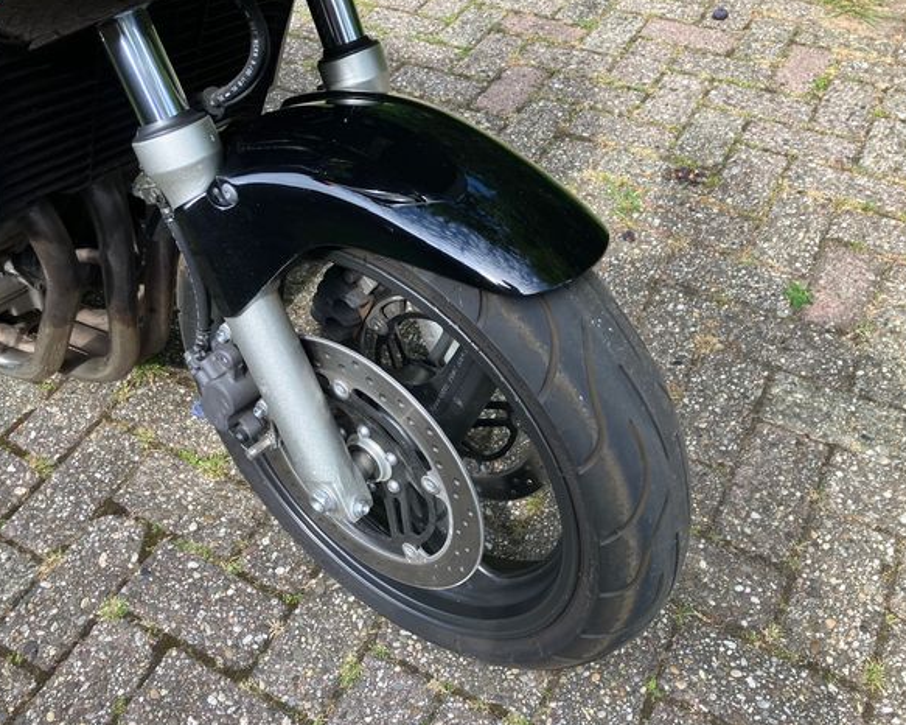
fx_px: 804
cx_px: 427
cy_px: 366
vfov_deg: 48.5
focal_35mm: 30
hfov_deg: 58.7
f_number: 1.8
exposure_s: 1/307
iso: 32
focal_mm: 3.99
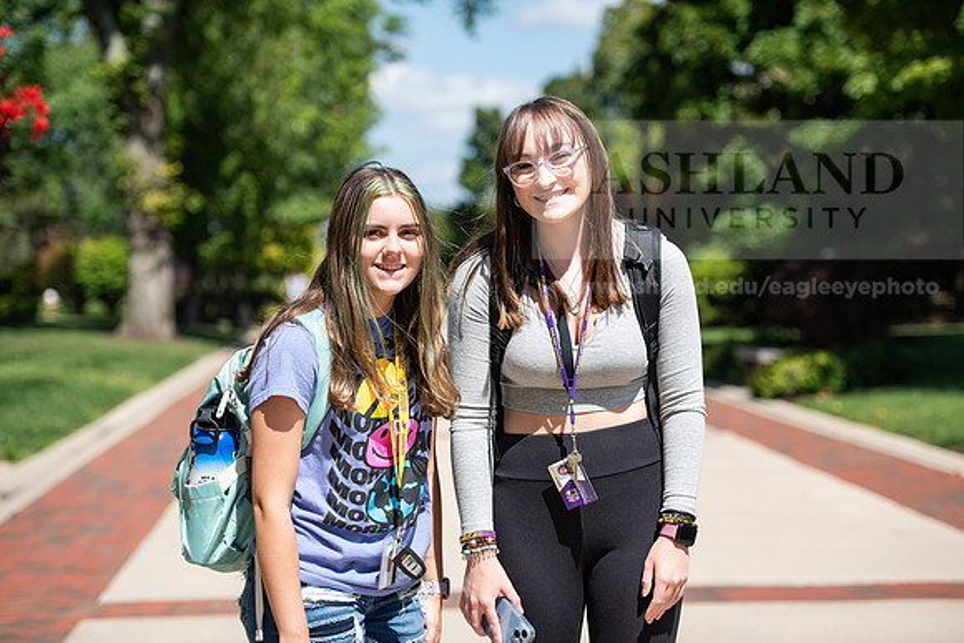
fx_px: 2277
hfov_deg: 23.9
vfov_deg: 16.1
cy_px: 322
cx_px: 482
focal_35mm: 85
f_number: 3.2
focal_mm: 85
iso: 50
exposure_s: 1/640
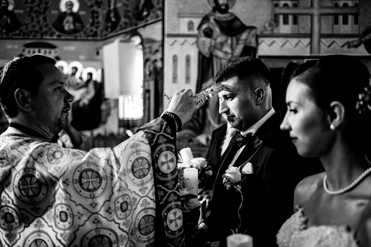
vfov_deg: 37.9
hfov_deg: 54.4
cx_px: 186
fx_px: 361
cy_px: 124
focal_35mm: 35
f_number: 1.8
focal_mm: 35
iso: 800
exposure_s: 1/160
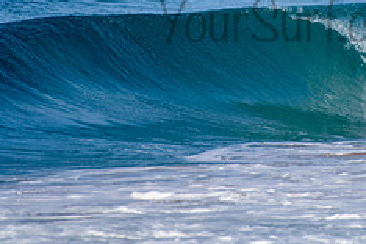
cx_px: 321
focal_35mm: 1239
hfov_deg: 1.7
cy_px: 5
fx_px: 12596
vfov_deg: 1.1
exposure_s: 1/1600
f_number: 5.6
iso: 125
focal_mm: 500
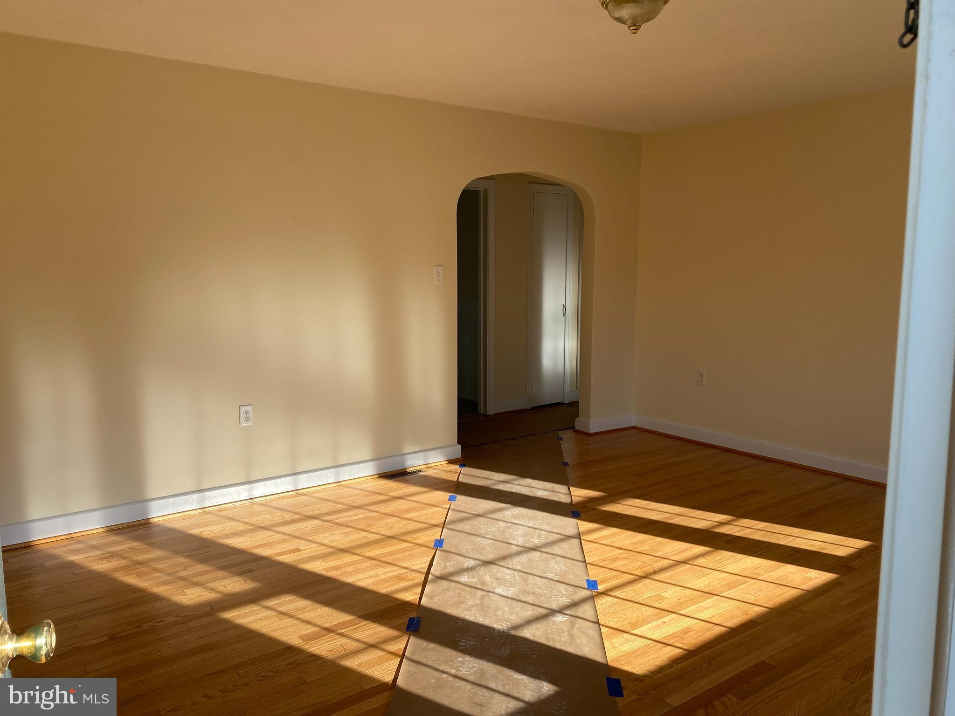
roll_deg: -0.6
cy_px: 358
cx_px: 478
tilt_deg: -7.0
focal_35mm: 26
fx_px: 717
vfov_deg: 53.1
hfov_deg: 67.3
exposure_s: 1/669
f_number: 1.8
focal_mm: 4.25
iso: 32
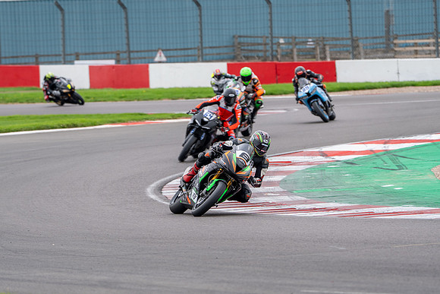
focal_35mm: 291
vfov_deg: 4.7
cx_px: 204
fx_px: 3558
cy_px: 148
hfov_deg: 7.1
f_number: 4.5
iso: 160
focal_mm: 218
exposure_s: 1/500
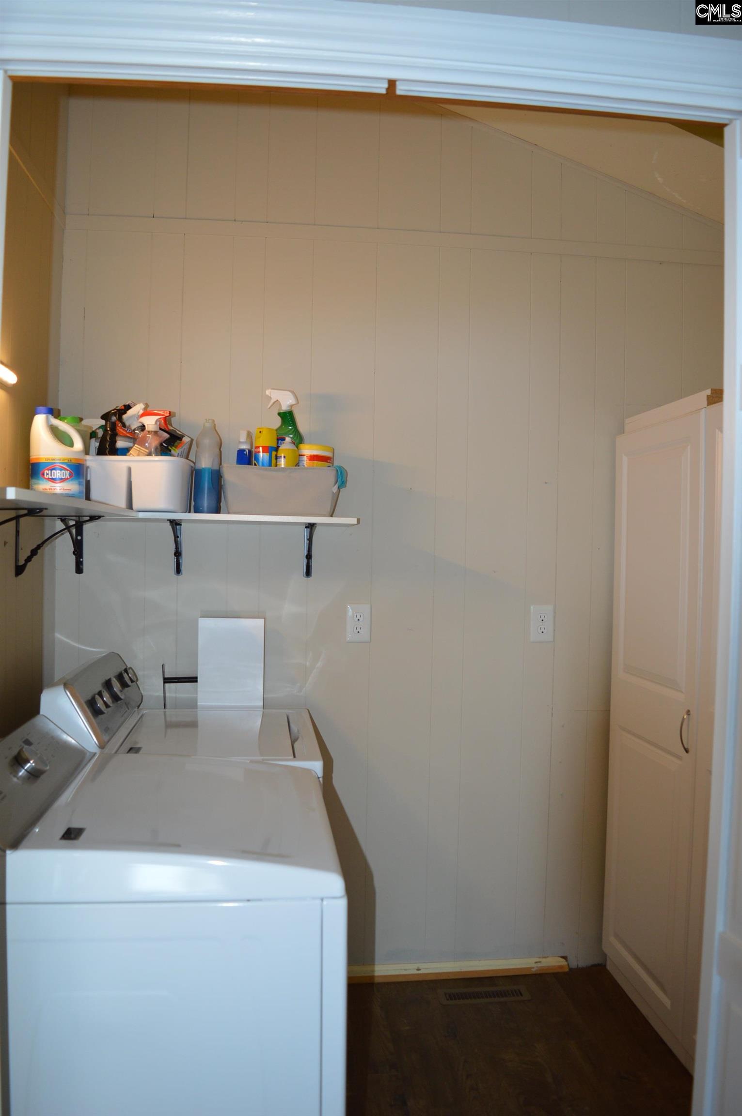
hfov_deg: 47.8
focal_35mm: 27
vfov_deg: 67.4
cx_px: 371
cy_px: 558
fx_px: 837
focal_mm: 18
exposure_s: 1/60
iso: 400
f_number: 4
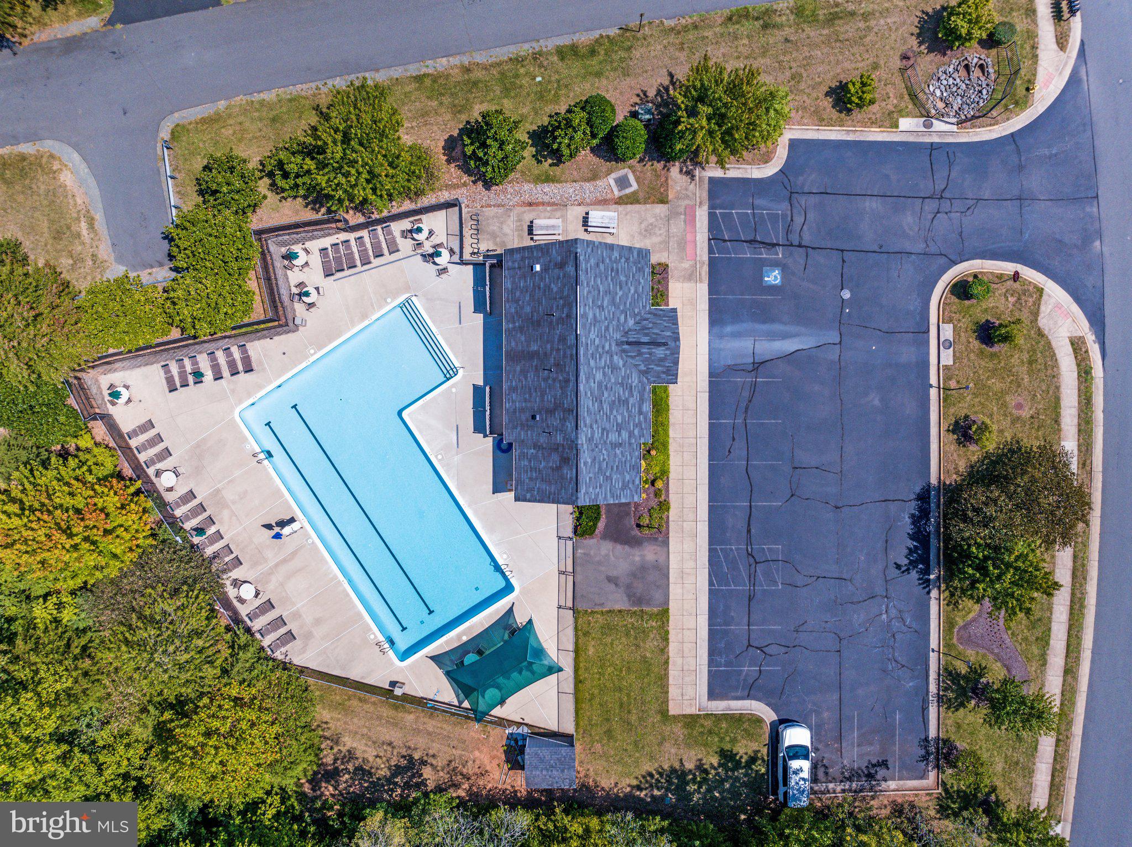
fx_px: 784
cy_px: 424
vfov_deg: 56.8
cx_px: 566
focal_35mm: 24
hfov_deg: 71.6
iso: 100
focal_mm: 12.29
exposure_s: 1/120
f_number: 4
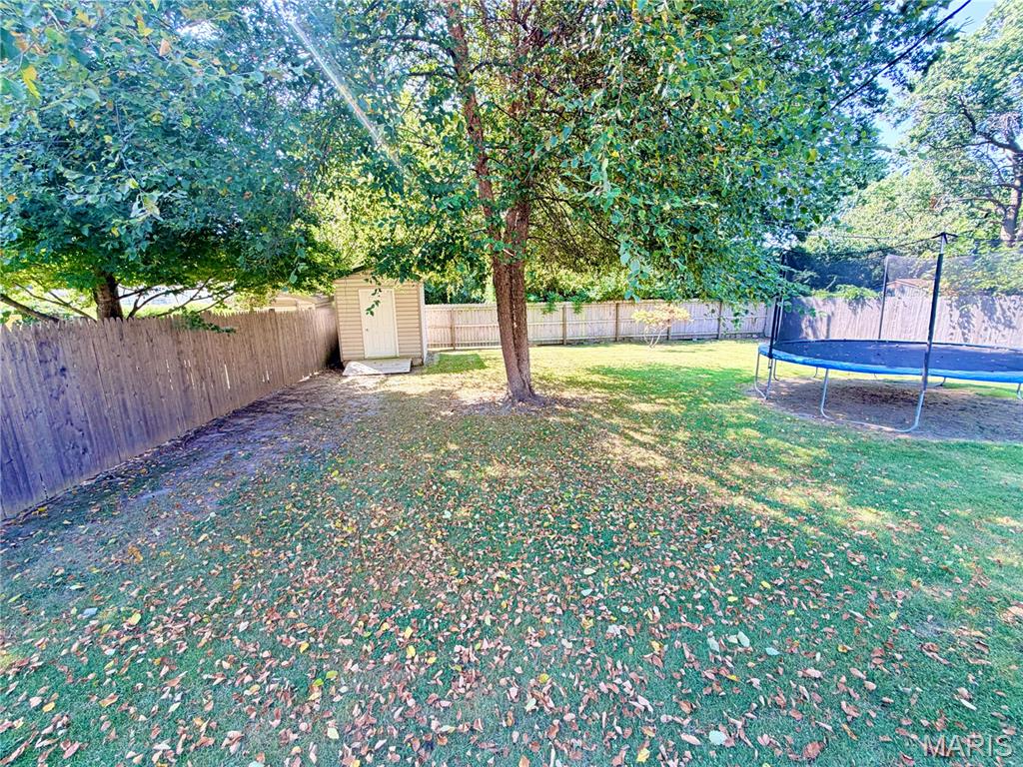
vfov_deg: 85.7
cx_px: 512
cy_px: 384
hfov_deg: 102.1
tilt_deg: -13.1
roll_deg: +1.5
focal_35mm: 14
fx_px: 414
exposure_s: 1/122
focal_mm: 2.22
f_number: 2.2
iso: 40
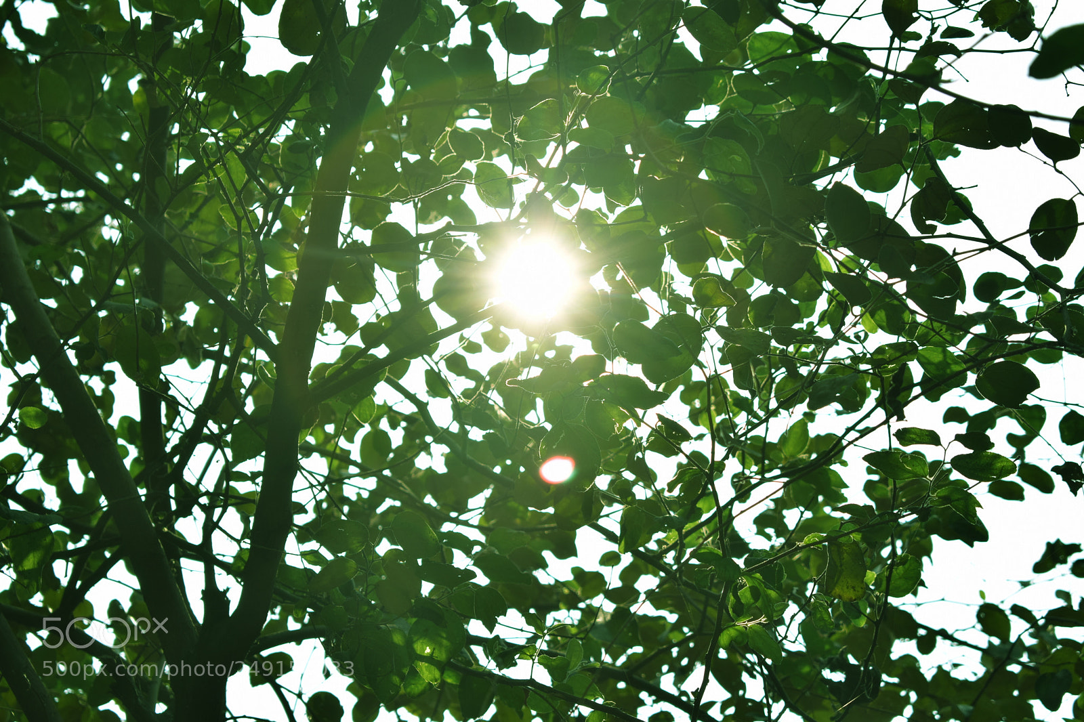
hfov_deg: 24.6
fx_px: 2483
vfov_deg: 16.5
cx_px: 542
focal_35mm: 82
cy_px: 361
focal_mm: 55
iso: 100
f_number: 5.6
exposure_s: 1/320
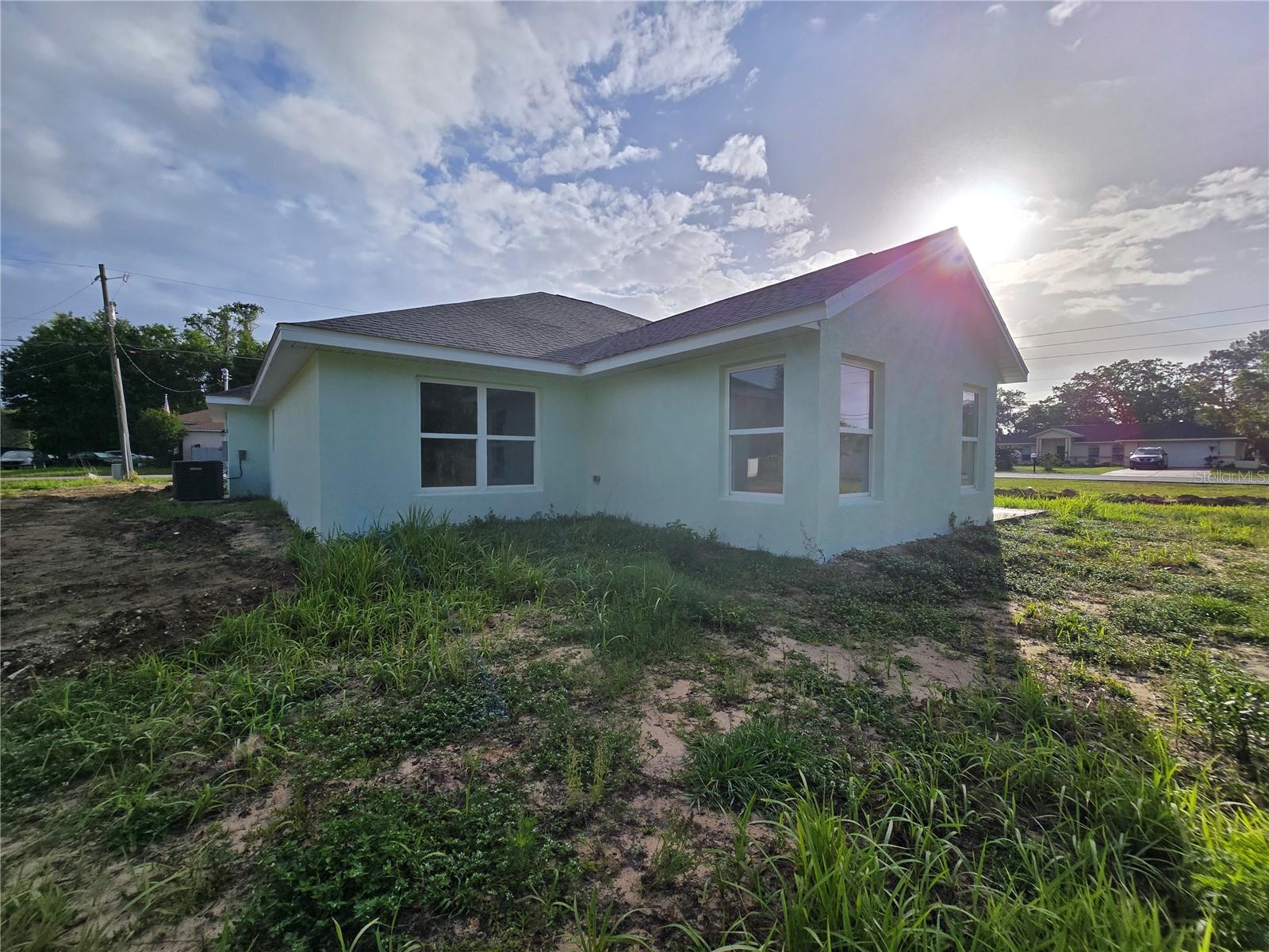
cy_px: 476
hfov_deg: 106.2
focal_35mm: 13
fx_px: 477
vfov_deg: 89.9
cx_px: 634
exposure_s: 1/4131
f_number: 2.2
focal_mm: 2.2
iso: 50
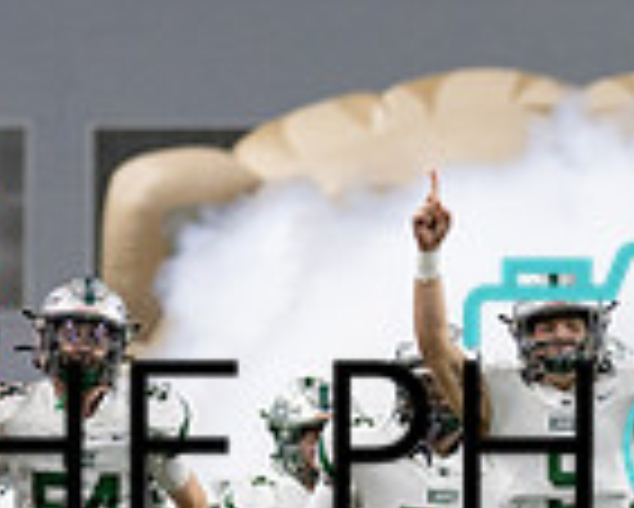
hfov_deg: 1.9
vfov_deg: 1.5
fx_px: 19002
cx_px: 828
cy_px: 626
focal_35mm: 1012
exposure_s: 1/1000
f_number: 1.8
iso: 640
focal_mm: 135
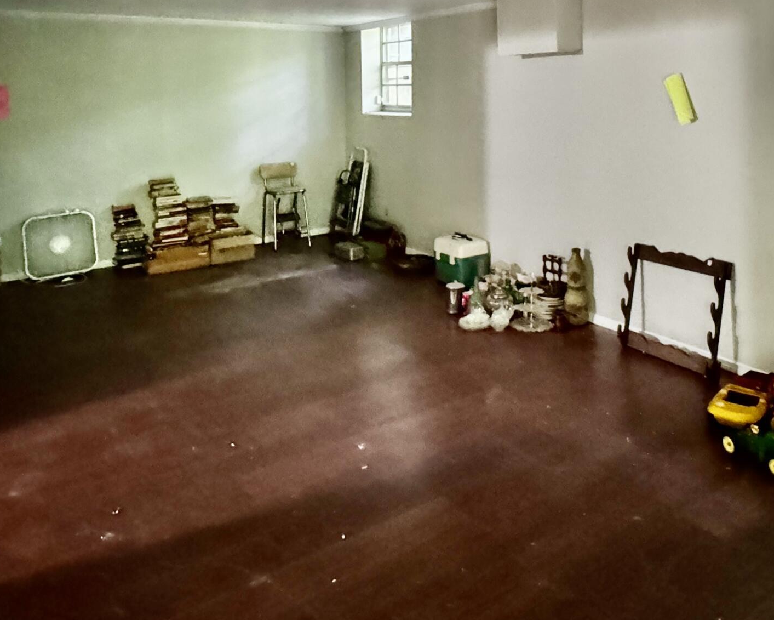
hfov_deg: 59.5
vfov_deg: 46.9
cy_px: 109
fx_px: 664
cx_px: 492
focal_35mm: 29
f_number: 2.2
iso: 1600
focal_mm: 2.22
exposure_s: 1/40
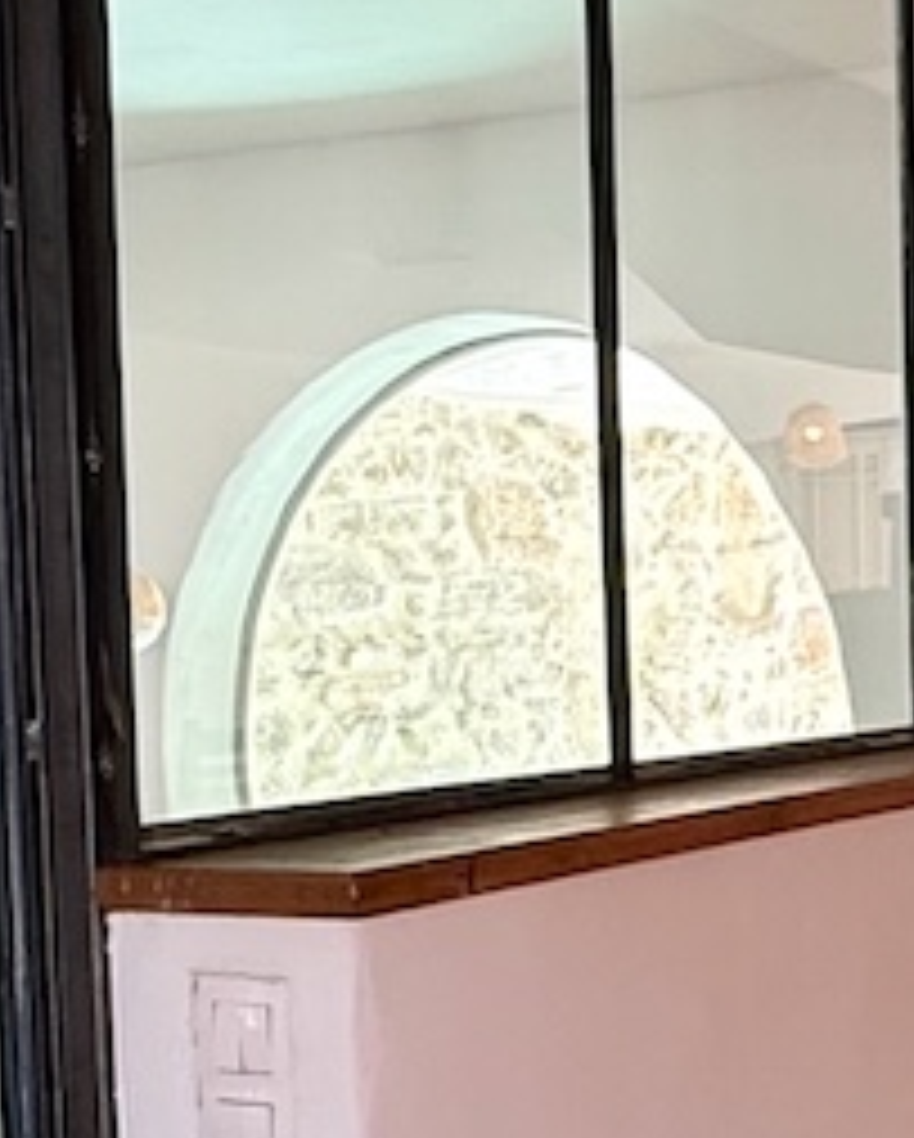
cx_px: 1265
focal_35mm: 69
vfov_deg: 27.3
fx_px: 2329
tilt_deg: -3.4
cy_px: 742
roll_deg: -1.3
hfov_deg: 19.9
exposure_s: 1/99
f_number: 2.2
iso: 125
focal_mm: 2.22
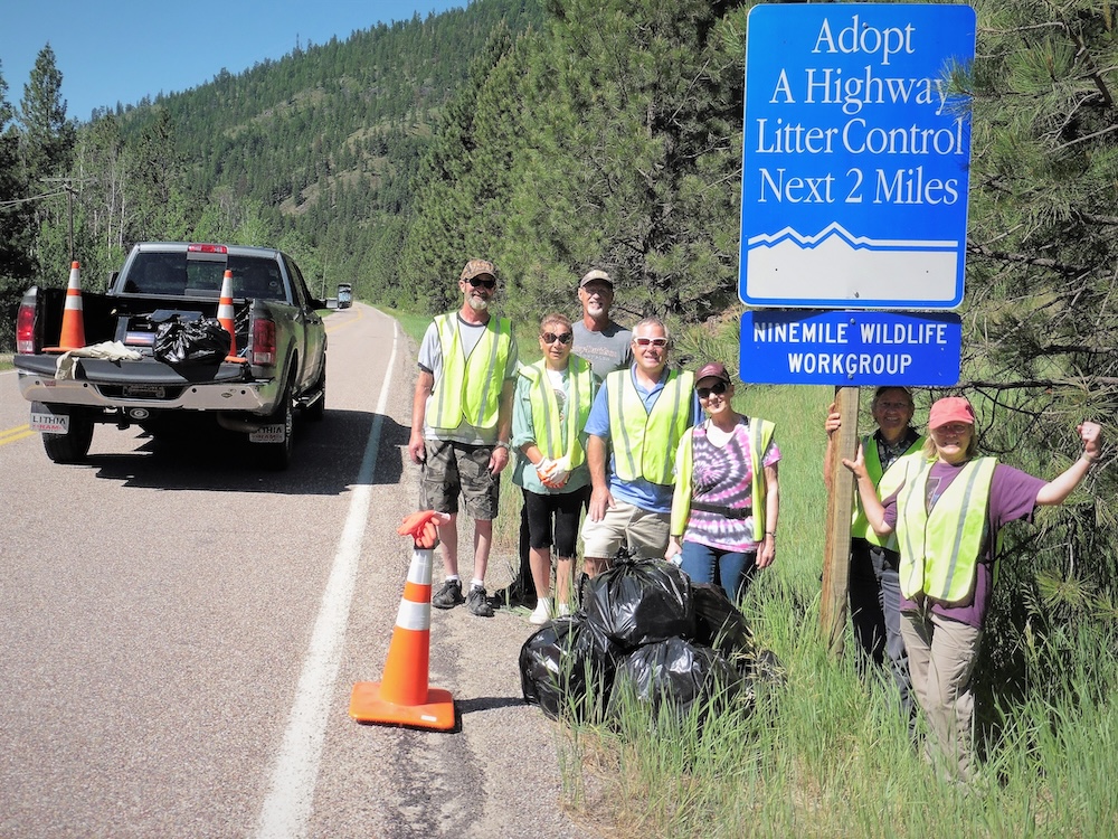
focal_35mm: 34
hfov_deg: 54.0
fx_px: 1098
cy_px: 420
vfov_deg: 41.8
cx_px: 559
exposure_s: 1/640
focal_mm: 6.1
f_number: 5
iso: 100
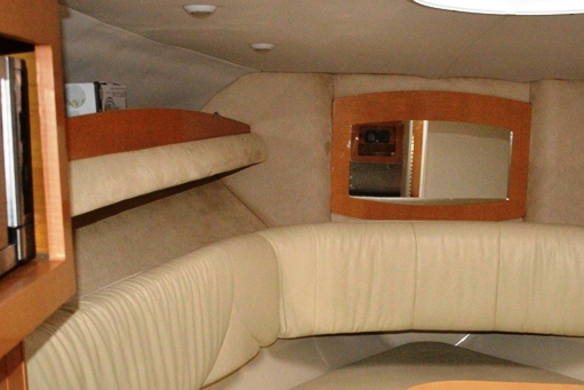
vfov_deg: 21.9
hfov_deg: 32.8
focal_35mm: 61
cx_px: 361
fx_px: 988
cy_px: 327
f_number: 3.8
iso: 2500
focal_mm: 23
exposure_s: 1/125
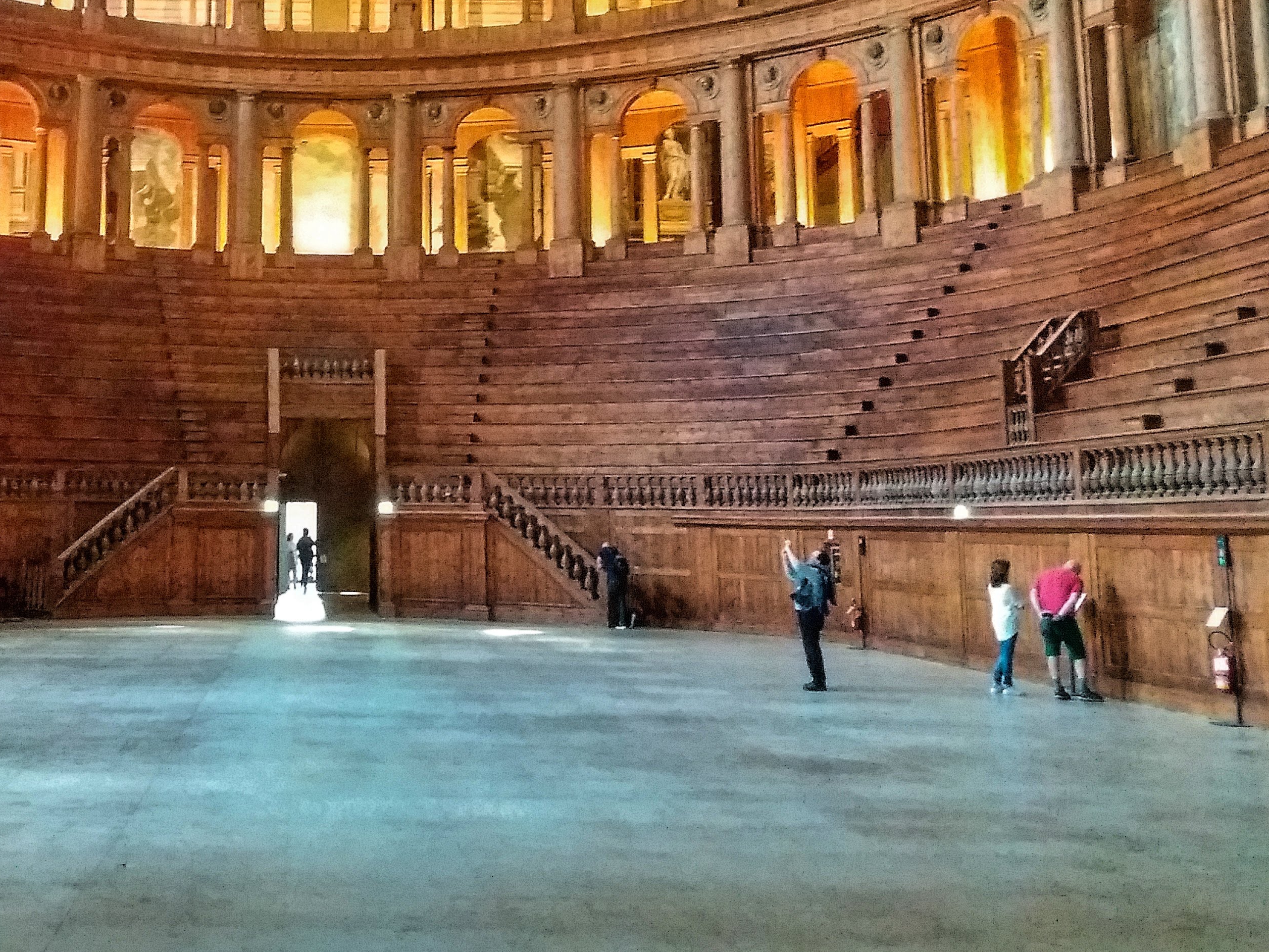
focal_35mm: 46
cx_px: 312
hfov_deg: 40.1
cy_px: 221
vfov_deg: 30.9
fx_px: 1686
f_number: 1.9
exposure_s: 1/17
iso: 1250
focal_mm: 3.7
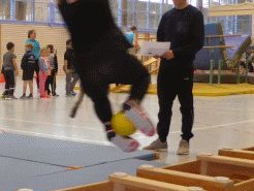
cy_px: 112
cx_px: -50
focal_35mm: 78
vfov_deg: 18.9
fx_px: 573
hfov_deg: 23.0
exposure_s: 1/60
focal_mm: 4.3
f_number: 3.3
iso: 500
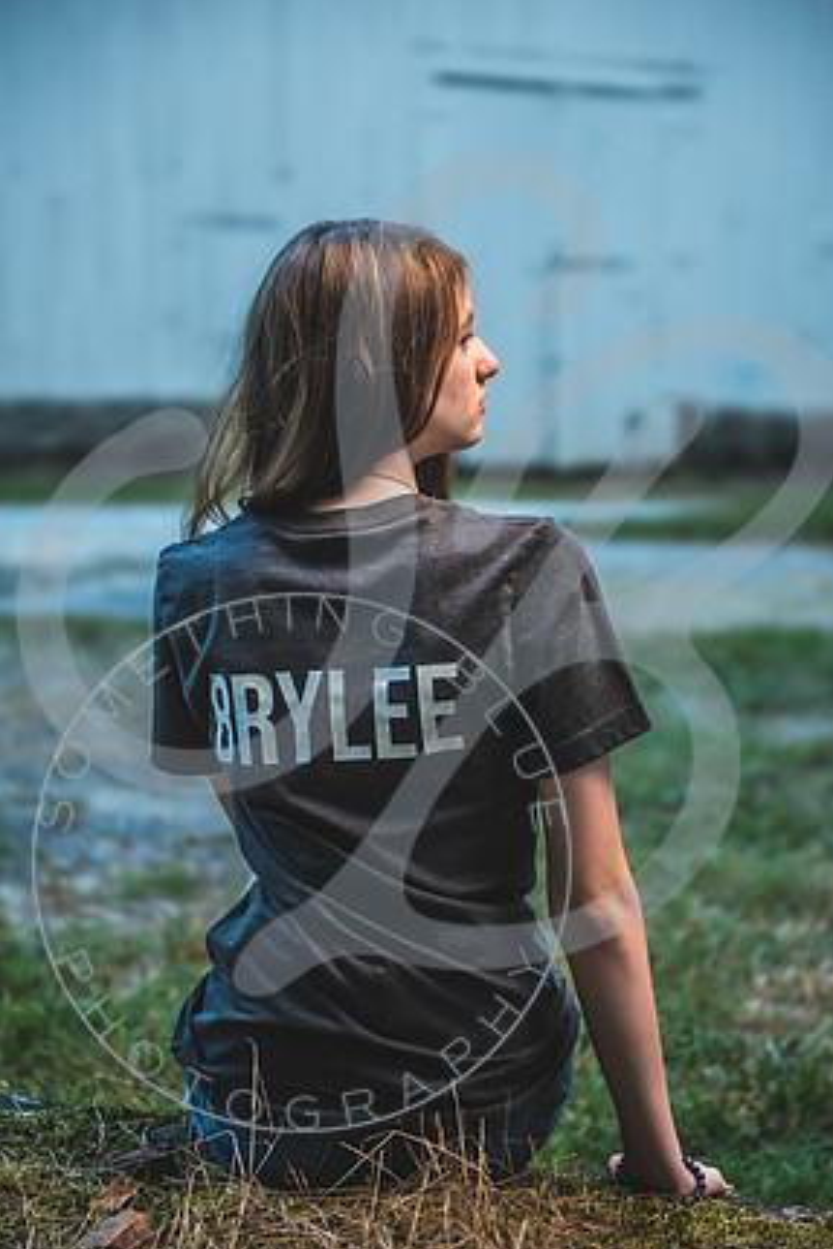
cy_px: 642
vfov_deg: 29.2
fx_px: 2393
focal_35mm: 69
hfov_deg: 19.7
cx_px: 432
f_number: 2.8
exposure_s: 1/500
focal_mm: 66
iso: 500
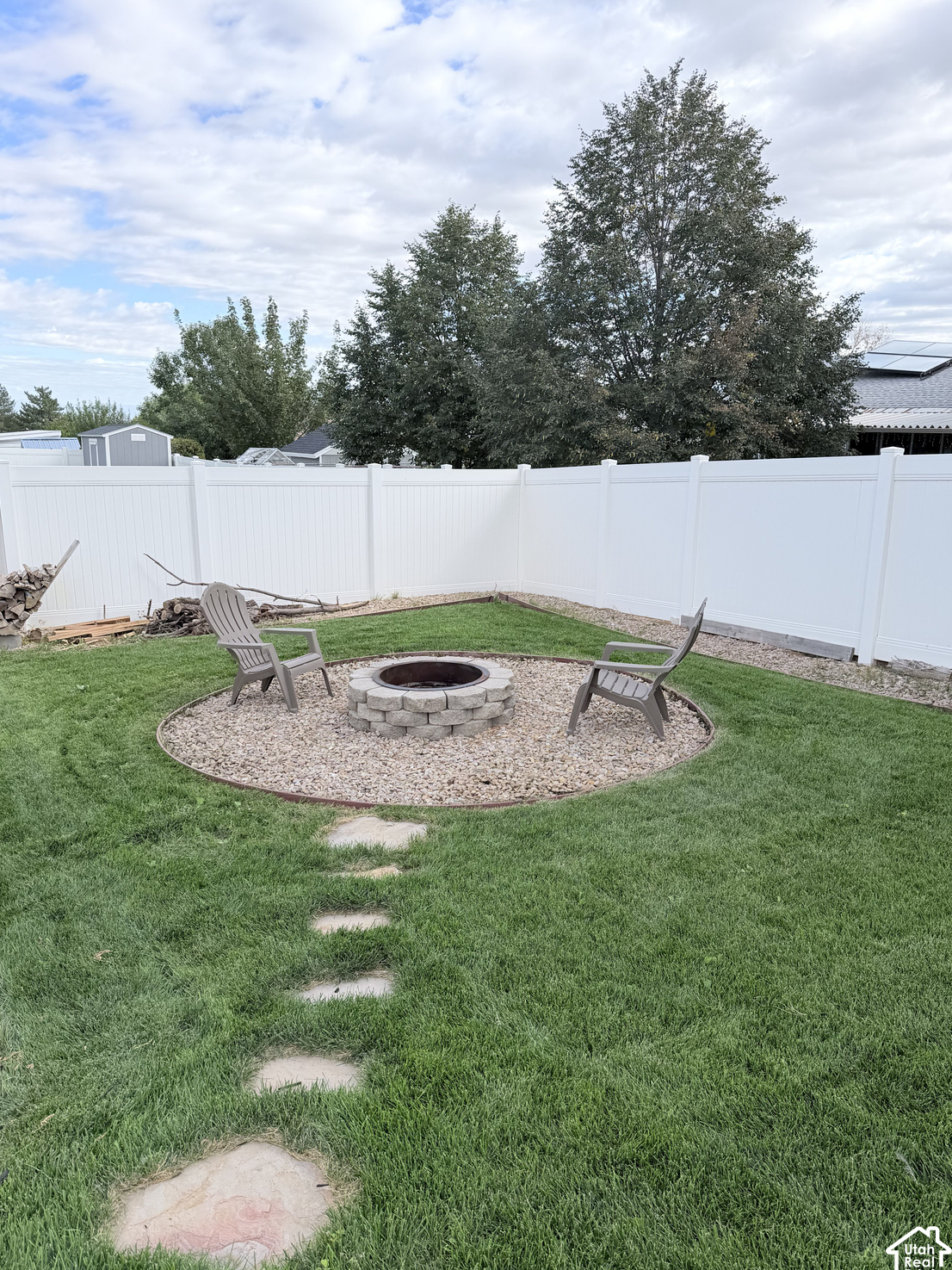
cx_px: 471
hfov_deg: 54.9
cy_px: 648
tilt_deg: -14.5
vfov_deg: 69.4
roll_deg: -0.8
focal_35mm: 25
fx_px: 917
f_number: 1.78
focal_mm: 6.76
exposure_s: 1/2299
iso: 80
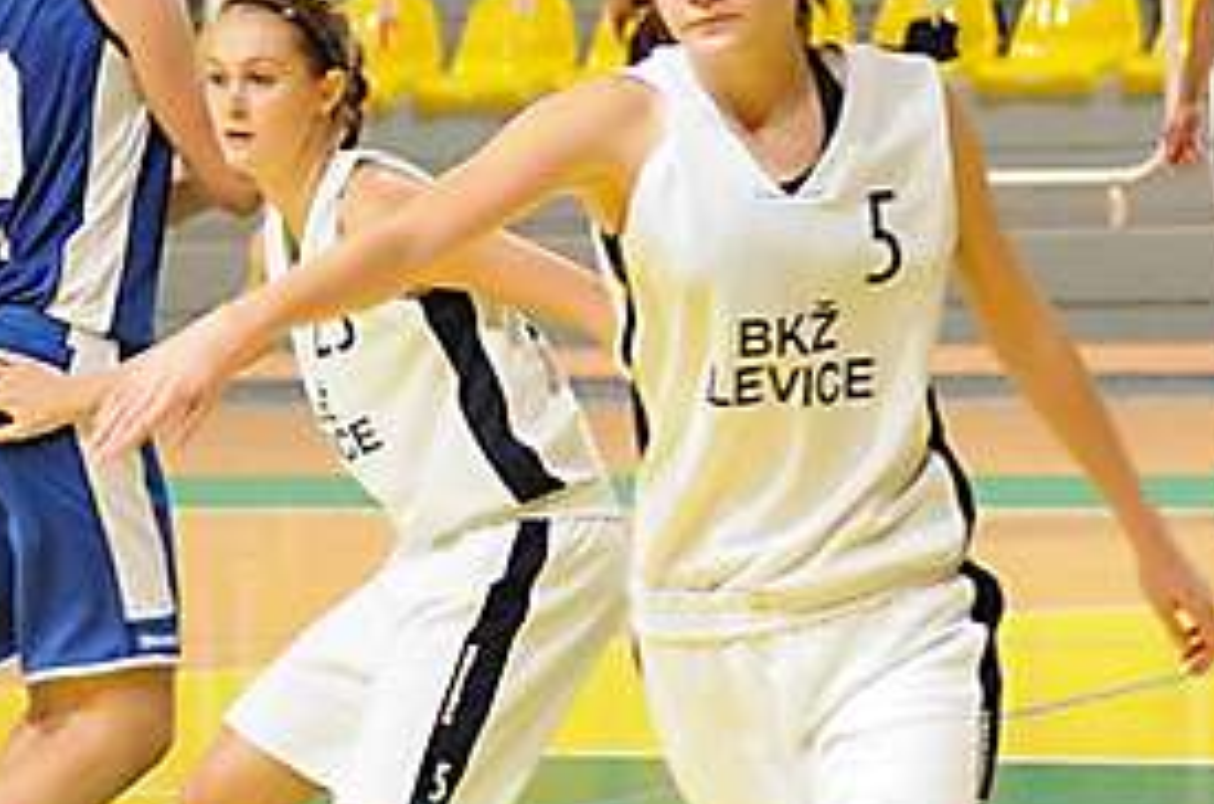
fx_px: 9925
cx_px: 203
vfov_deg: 4.6
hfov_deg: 7.0
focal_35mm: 295
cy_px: 477
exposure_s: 1/200
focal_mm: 90
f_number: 4
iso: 2500
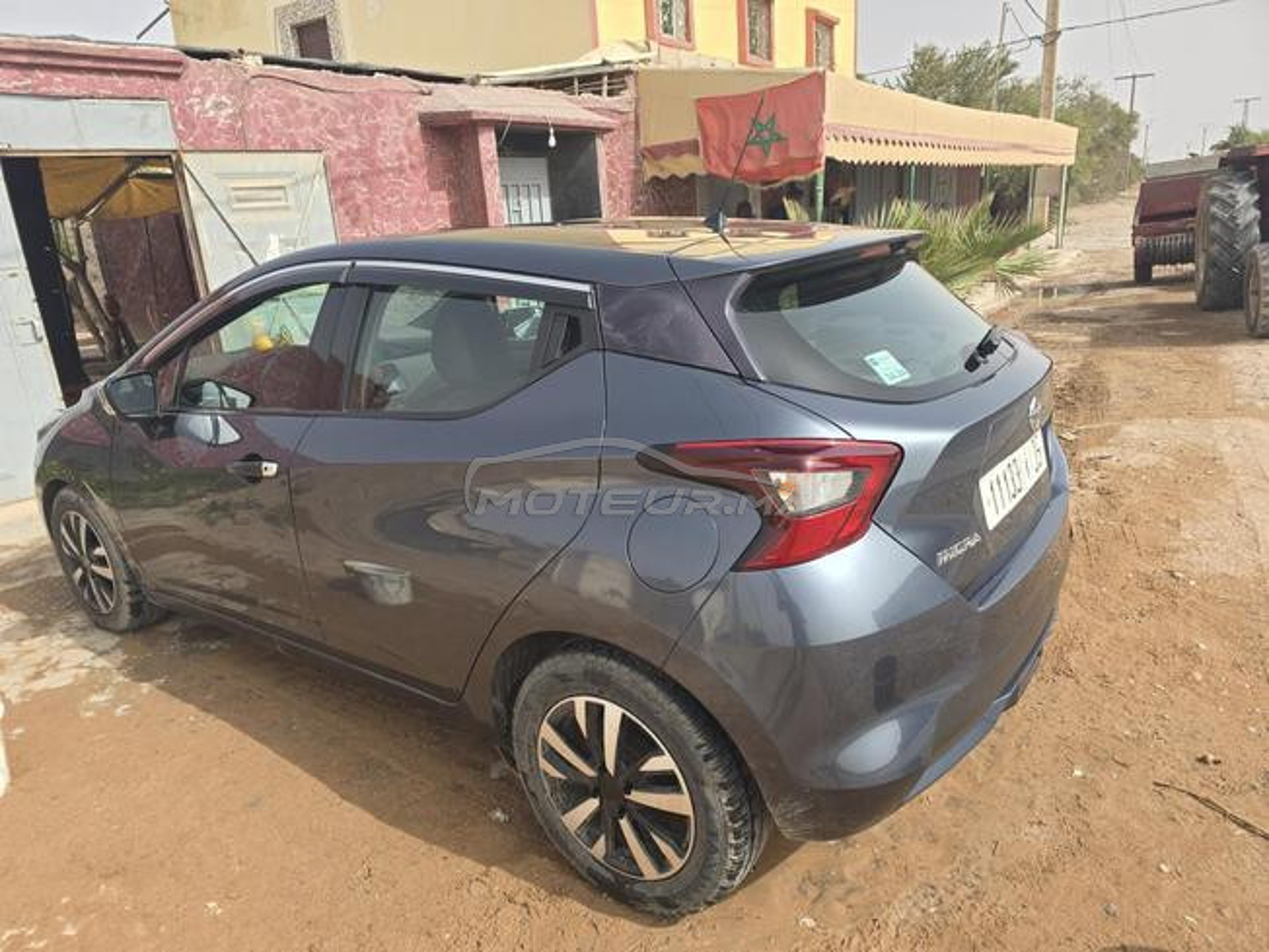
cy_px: 476
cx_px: 634
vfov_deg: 58.9
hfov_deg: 73.9
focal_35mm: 23
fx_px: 843
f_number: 1.7
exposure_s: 1/430
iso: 12
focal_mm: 6.3
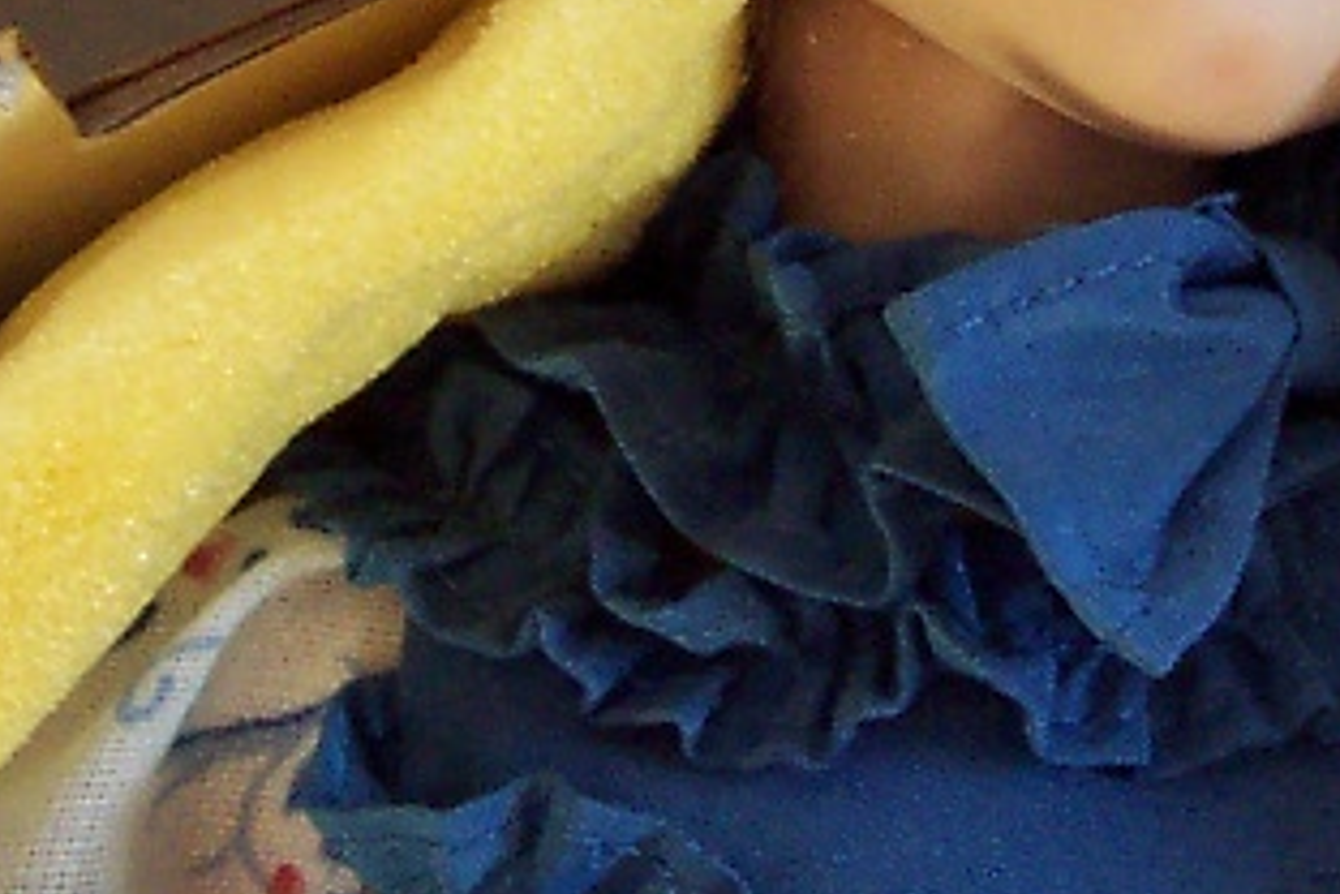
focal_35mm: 148
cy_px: 17
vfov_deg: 9.2
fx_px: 5508
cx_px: 1078
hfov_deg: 13.8
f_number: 2.8
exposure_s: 1/15
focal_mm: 5.6
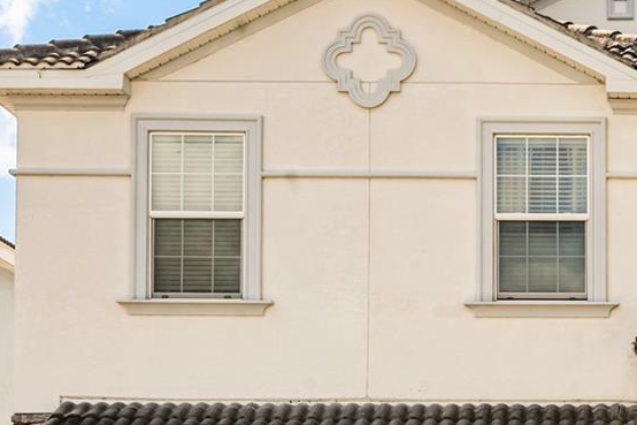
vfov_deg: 13.5
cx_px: 676
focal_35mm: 101
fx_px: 1787
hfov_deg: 19.5
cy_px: 289
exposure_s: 1/160
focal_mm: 35
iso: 320
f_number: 13
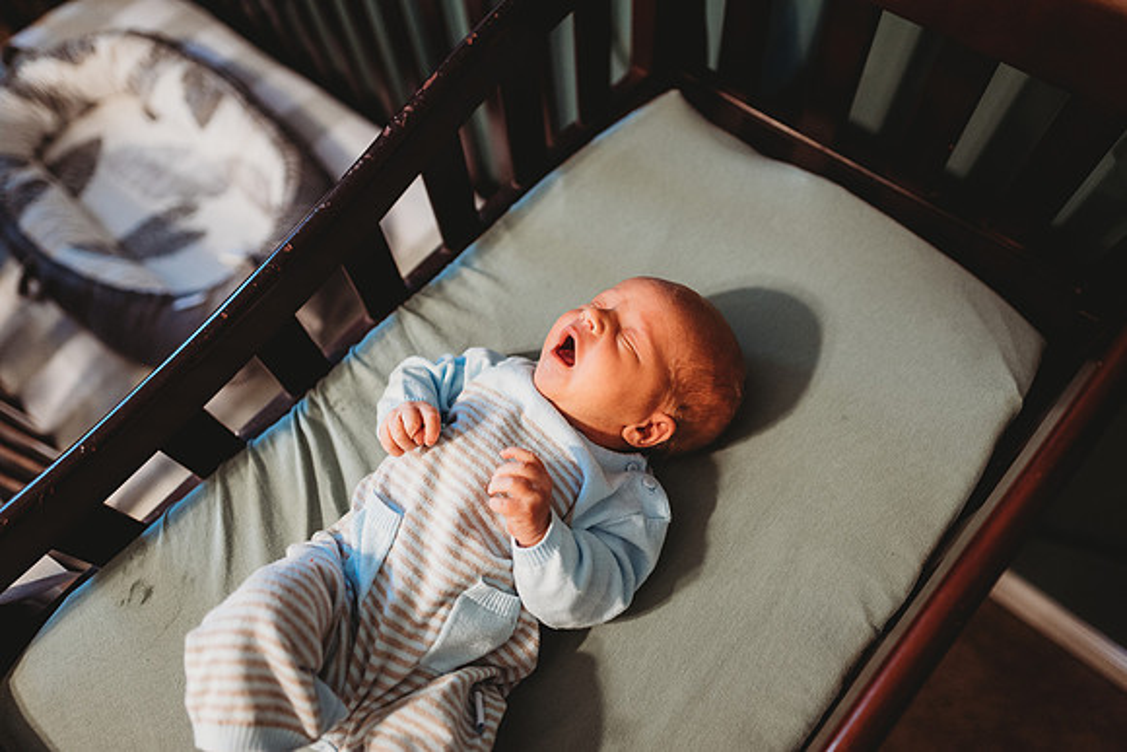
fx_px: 751
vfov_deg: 53.2
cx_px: 564
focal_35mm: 24
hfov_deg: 73.7
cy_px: 376
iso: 1250
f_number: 2.2
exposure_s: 1/160
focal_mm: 24
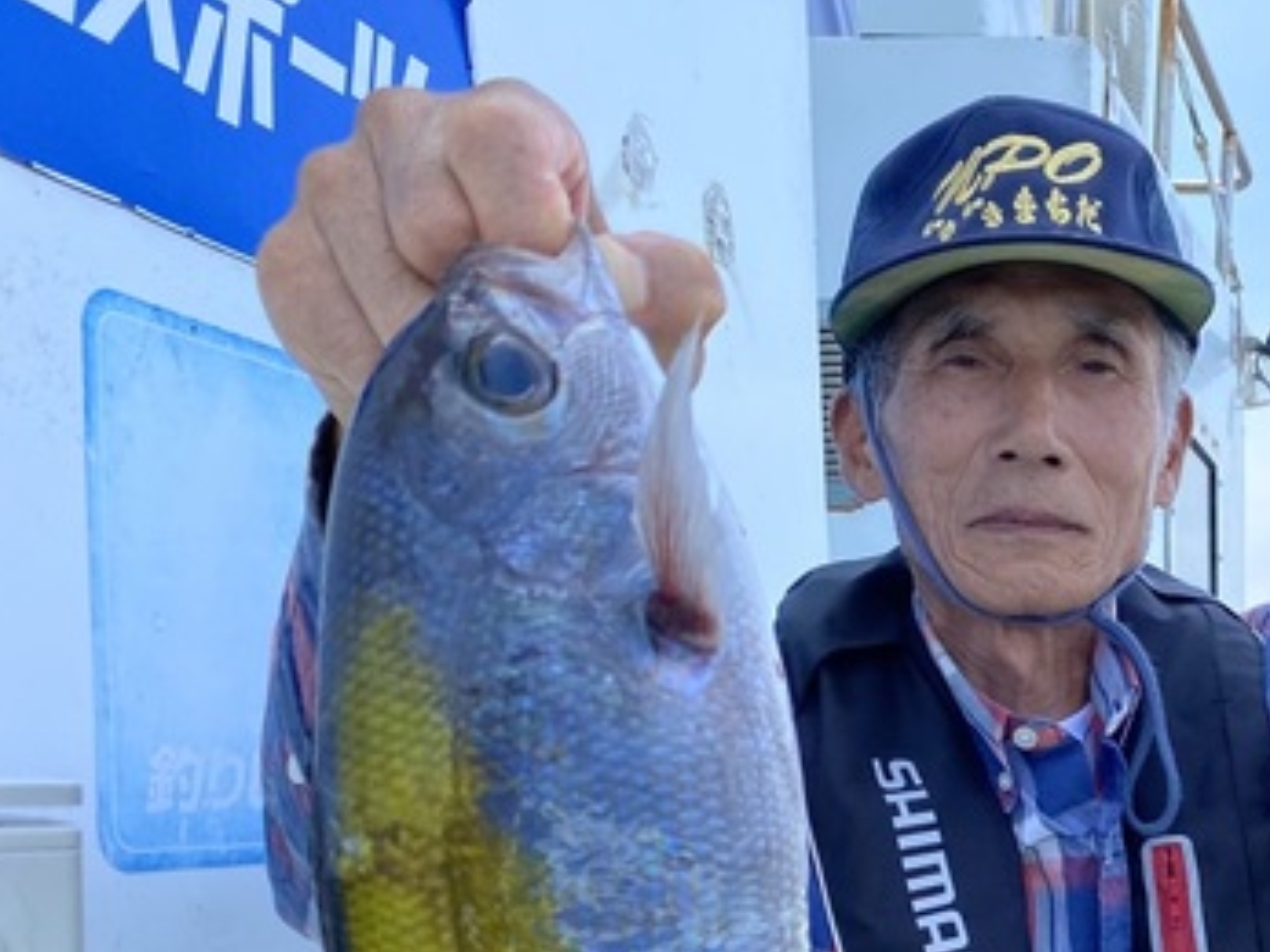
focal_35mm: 48
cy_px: 817
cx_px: 1116
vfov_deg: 29.3
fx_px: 1760
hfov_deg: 37.4
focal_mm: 4.25
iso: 32
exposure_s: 1/1504
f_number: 1.8
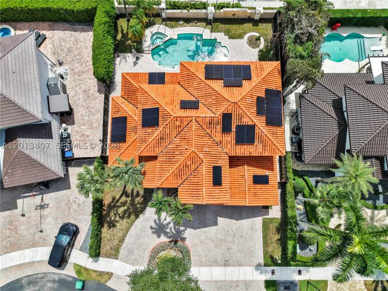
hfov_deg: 71.6
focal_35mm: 24
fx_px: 269
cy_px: 146
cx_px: 194
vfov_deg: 56.8
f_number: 1.8
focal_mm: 8.67
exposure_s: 1/500
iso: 110
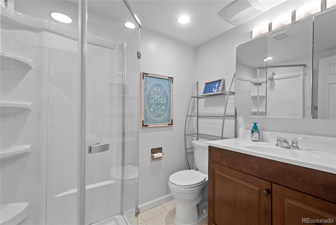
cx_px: 168
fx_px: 140
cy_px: 112
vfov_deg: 77.4
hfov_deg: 100.3
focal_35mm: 15
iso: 200
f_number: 3.5
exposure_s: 1/8
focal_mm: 10
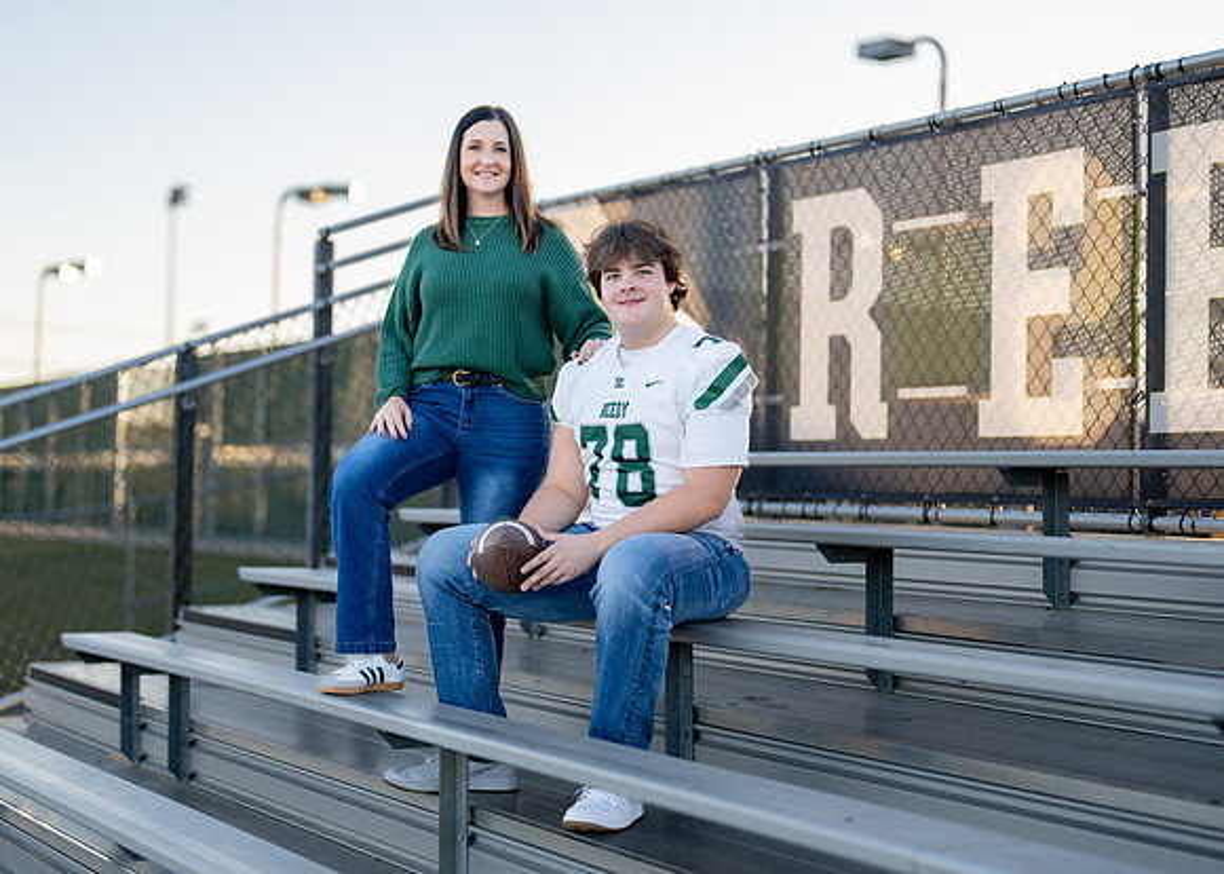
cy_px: 429
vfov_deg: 24.0
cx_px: 532
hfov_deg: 33.1
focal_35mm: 59
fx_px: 2057
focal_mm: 50
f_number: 1.2
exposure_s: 1/1600
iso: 100
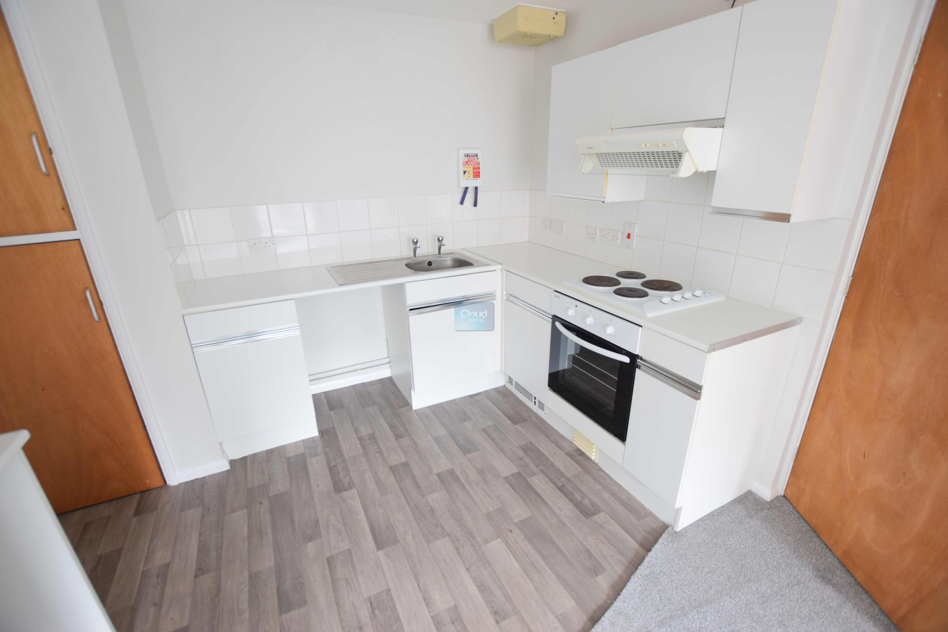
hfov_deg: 100.4
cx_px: 474
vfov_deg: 77.3
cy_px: 316
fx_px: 395
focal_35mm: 15
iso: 1000
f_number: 3.5
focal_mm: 10
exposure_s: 1/60
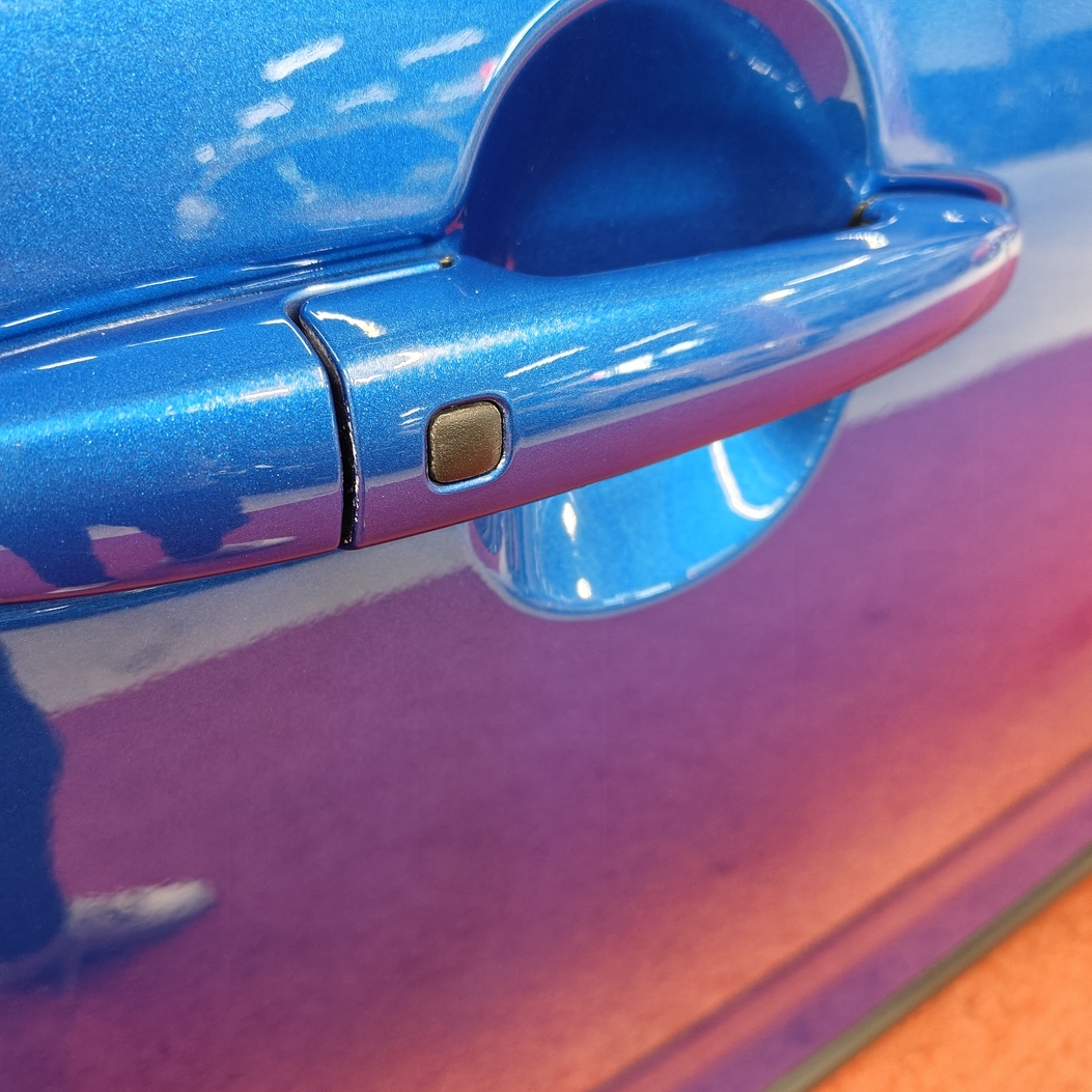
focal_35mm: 29
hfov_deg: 55.1
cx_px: 418
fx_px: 1035
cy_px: 550
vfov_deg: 55.6
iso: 250
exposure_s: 1/50
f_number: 1.8
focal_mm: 5.59
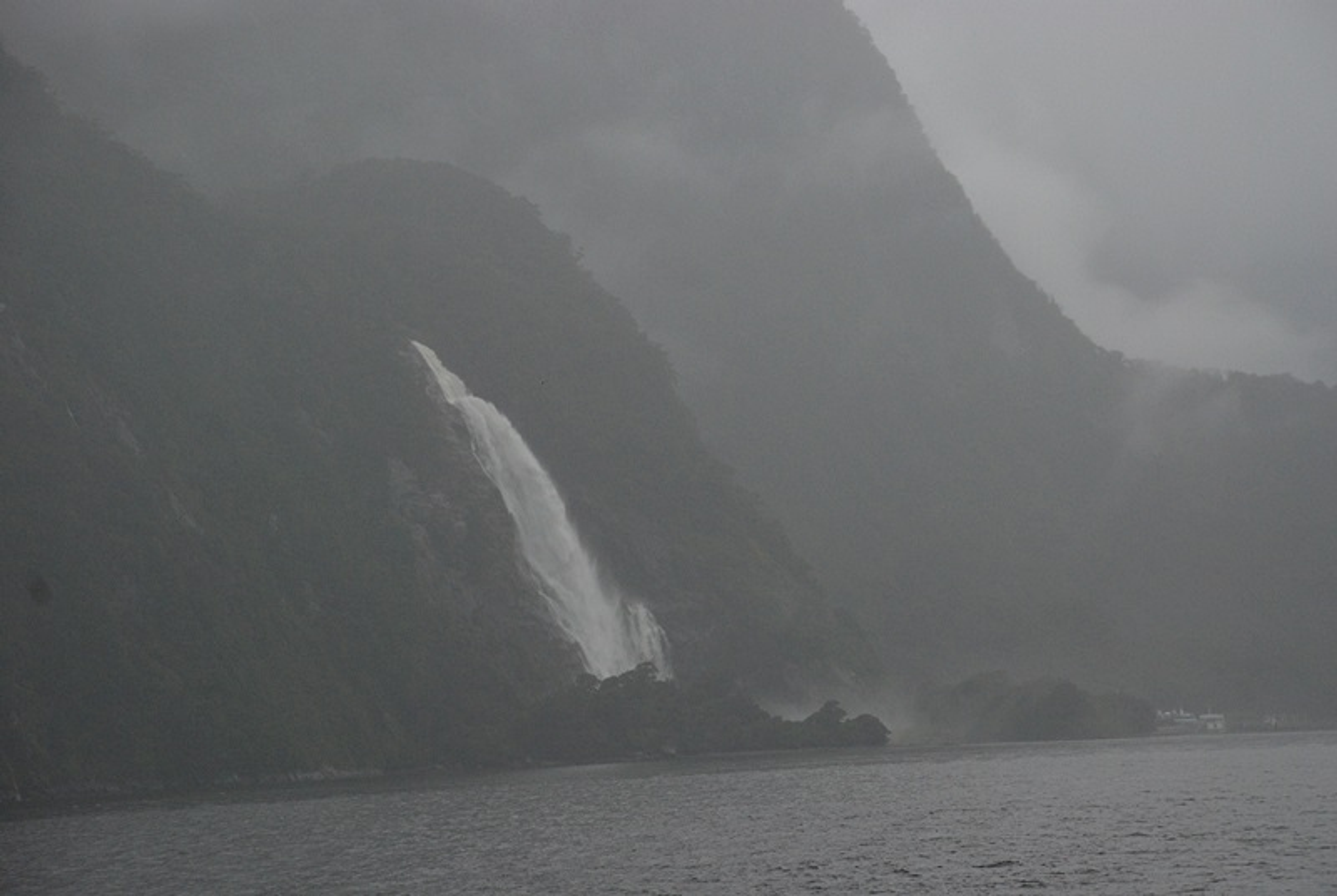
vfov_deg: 10.8
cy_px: 448
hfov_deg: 16.0
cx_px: 668
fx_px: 4742
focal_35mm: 128
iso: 400
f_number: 6.3
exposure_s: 1/1600
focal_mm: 85
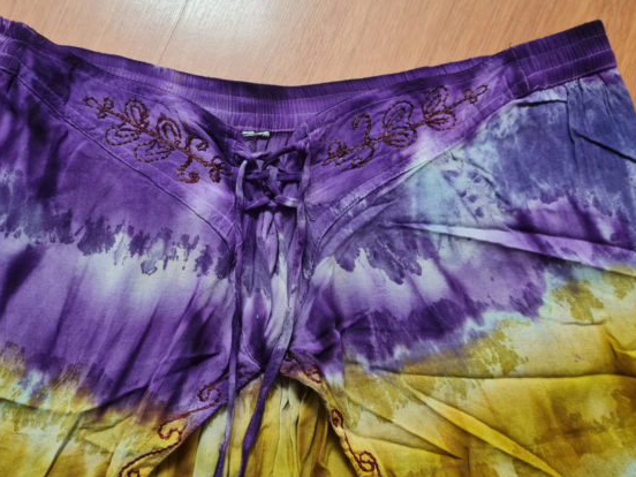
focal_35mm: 33
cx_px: 250
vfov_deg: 42.9
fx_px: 606
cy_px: 259
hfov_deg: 54.9
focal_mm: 5.4
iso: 200
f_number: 1.8
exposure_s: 1/60
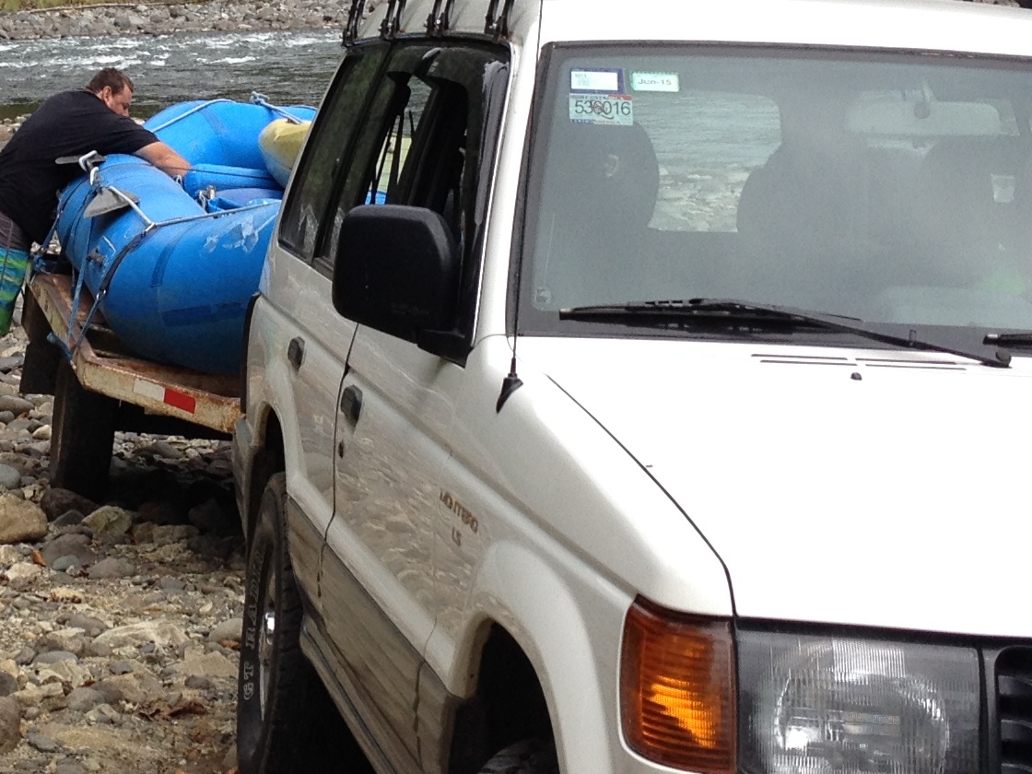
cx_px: 258
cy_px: 170
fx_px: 3041
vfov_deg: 14.4
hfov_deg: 19.1
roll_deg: +2.8
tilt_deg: -8.3
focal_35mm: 102
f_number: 2.4
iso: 50
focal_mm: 4.28
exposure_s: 1/935
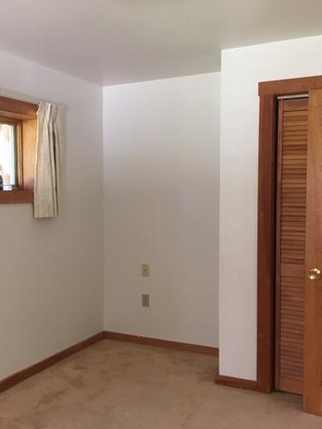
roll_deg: +1.2
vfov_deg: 46.8
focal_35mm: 40
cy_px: 218
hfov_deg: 35.5
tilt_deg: -4.6
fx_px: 496
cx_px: 99
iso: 200
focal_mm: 4.15
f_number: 2.2
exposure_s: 1/30
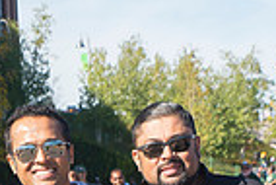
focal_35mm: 196
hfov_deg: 10.4
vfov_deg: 6.8
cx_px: 43
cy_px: 373
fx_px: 1504
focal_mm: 48
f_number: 8
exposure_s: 1/800
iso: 400
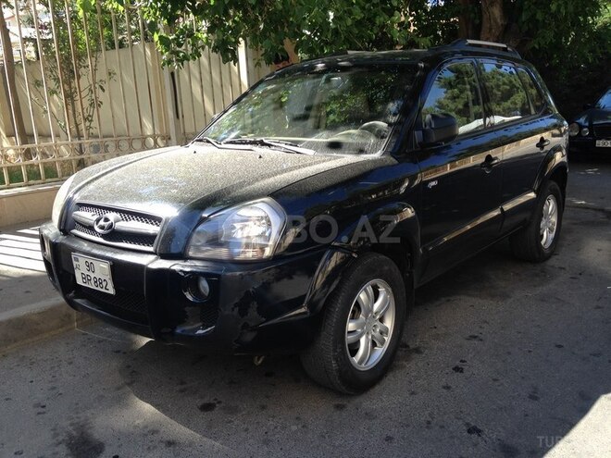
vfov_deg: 42.9
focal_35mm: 33
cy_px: 229
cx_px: 306
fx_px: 582
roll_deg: +2.6
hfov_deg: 55.4
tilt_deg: -12.5
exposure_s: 1/230
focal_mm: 4.12
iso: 50
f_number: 2.4
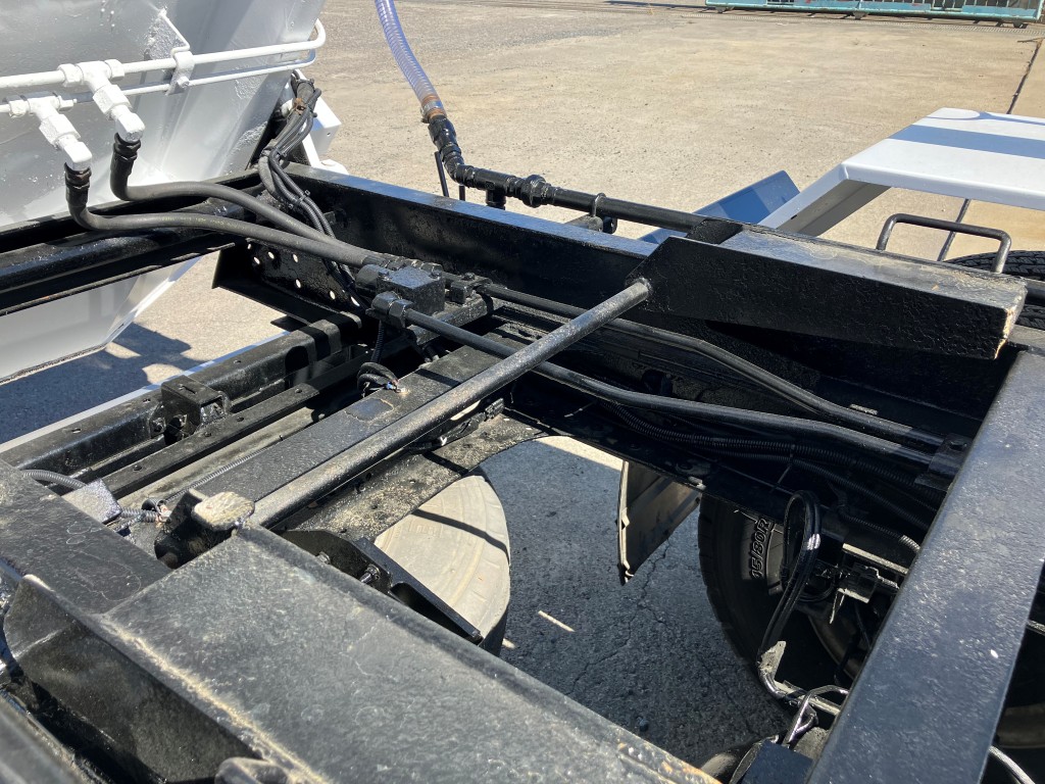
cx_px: 522
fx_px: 845
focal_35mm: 28
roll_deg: +0.6
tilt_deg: -27.9
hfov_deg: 63.4
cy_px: 392
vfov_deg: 49.7
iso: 32
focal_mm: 3.99
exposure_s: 1/783
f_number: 1.8
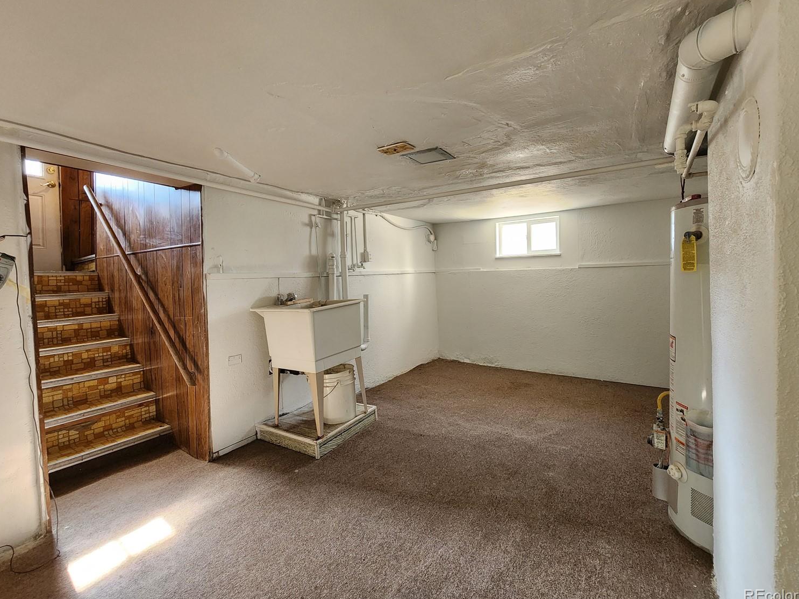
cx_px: 401
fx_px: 323
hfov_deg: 102.1
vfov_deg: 85.6
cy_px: 284
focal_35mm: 14
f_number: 2.2
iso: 320
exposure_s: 1/60
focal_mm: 2.2
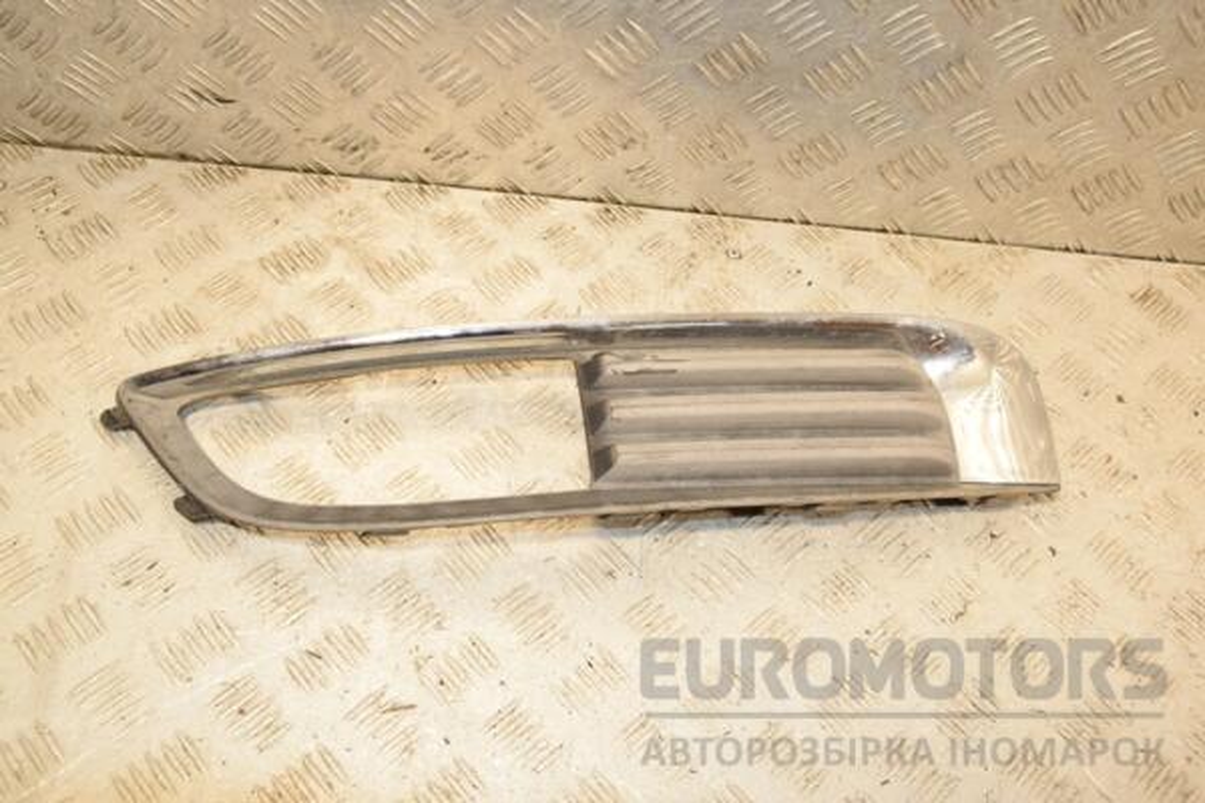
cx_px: 602
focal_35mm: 36
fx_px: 1205
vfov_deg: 36.9
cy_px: 402
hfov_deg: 53.1
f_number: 6.3
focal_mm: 24
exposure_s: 1/200
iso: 800
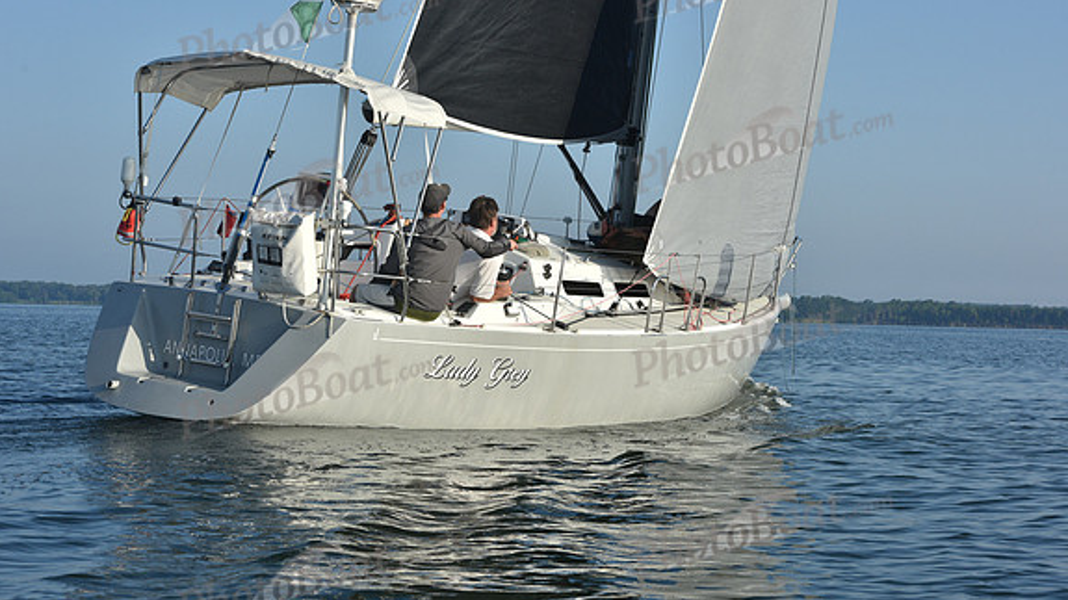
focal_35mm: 74
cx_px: 537
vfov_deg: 16.3
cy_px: 268
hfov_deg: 28.6
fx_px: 2095
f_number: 10
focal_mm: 70
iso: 320
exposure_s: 1/800
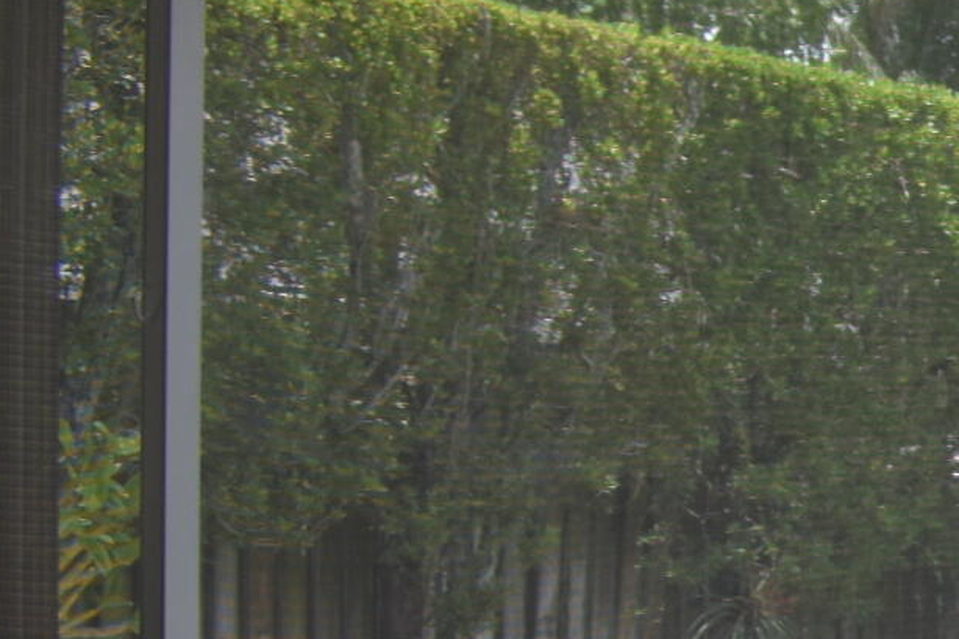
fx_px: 3515
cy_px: 756
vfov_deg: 10.2
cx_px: 2027
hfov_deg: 13.1
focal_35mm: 132
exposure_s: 1/250
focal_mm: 18
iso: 220
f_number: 5.6
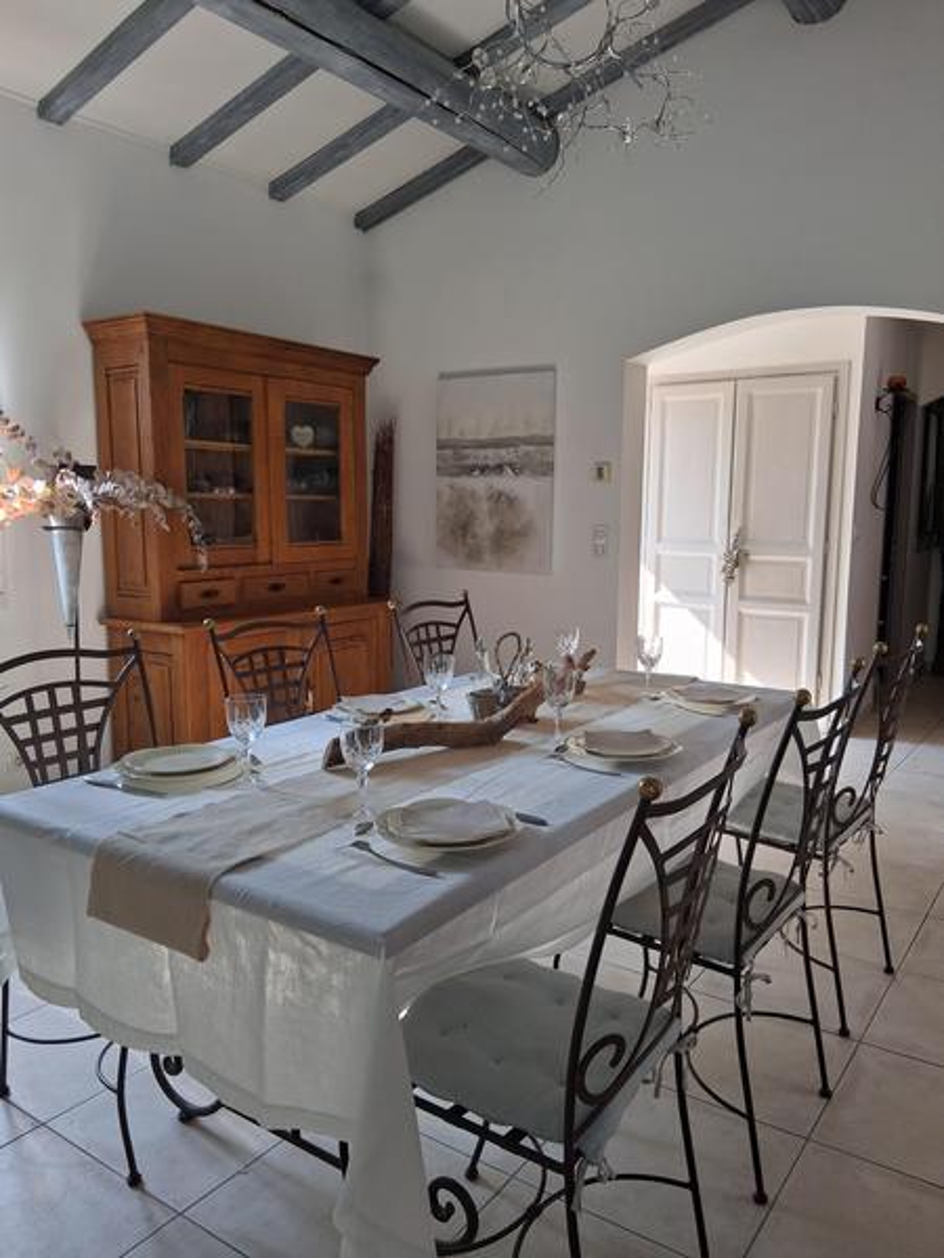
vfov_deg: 67.3
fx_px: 945
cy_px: 629
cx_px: 472
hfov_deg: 53.1
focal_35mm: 26
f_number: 1.8
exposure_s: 1/100
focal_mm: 3.98
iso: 50
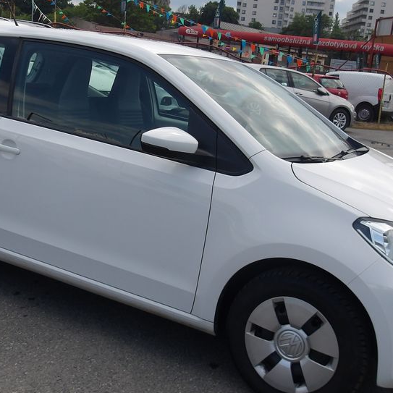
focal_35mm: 45
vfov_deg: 37.5
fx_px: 578
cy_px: 167
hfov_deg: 37.5
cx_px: 178
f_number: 10.4
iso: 100
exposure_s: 1/102
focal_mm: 4.9
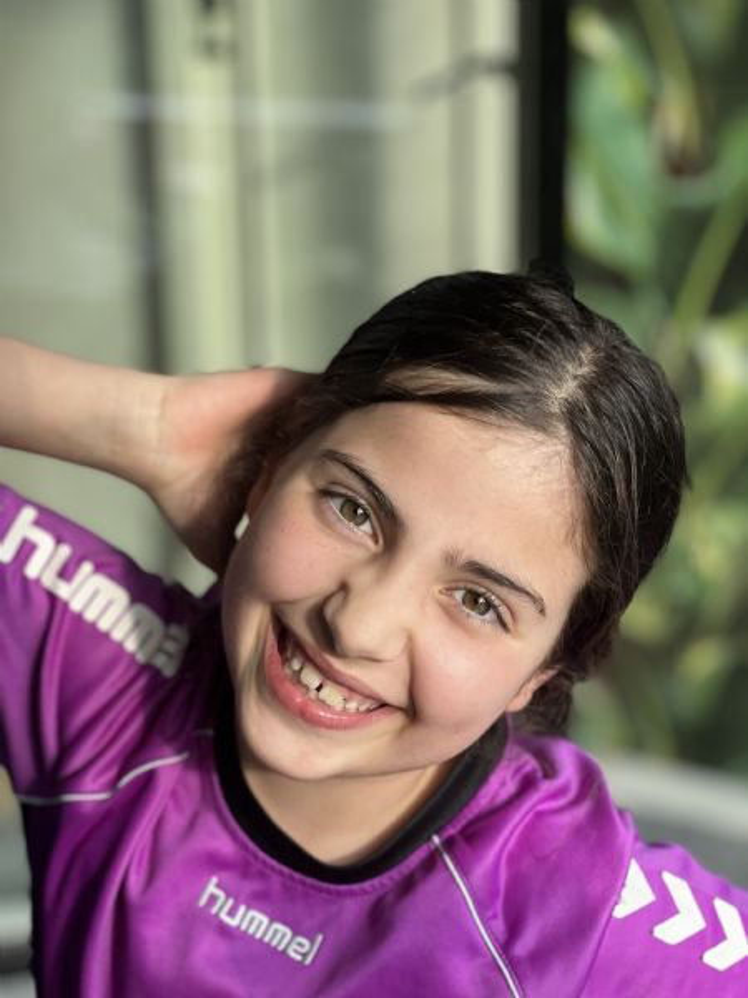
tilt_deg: -21.0
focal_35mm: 77
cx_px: 374
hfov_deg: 19.1
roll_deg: +0.0
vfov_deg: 25.3
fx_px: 2218
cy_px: 499
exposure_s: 1/121
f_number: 2.8
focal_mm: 9
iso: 40
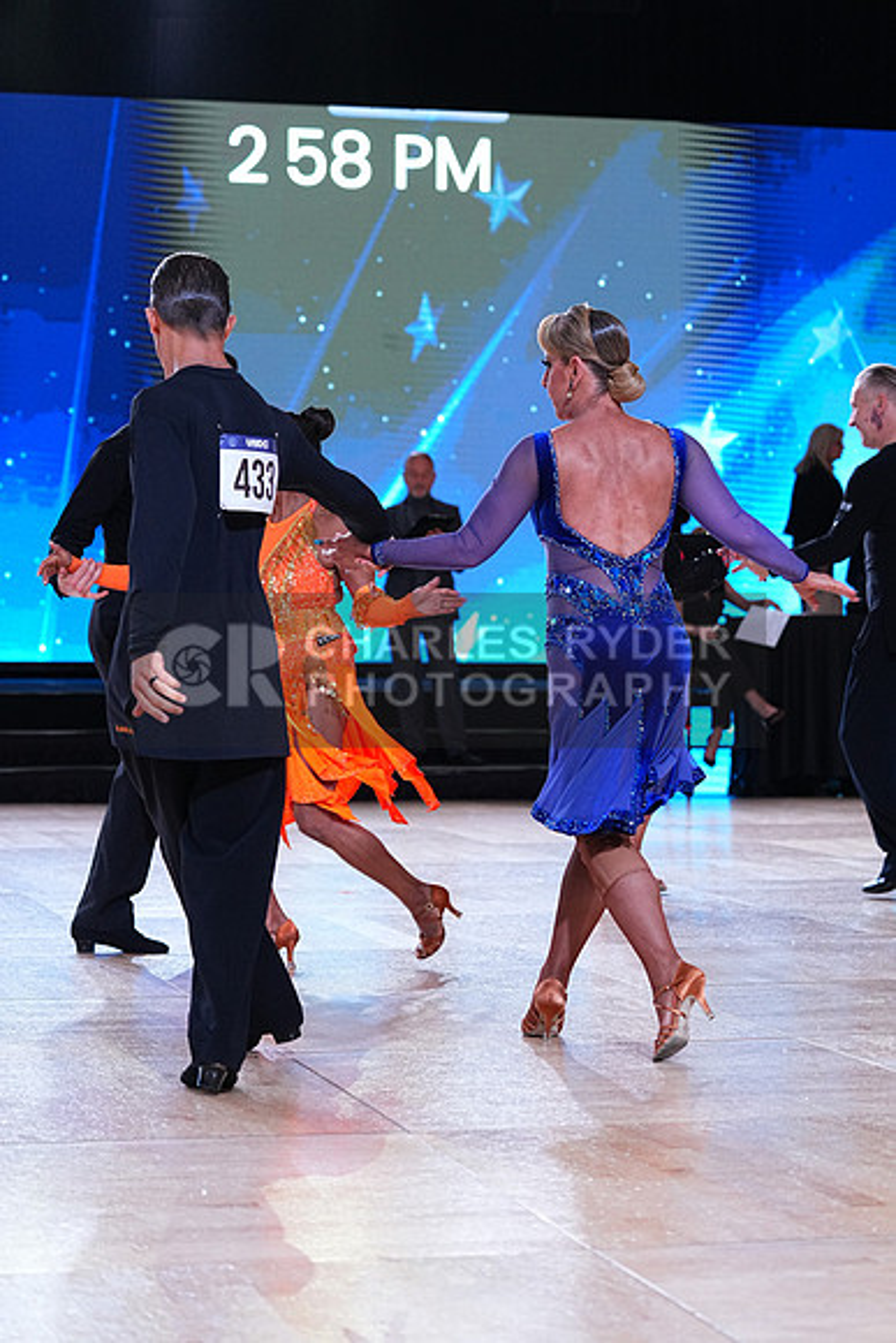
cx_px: 448
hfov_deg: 16.1
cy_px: 672
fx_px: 3171
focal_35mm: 85
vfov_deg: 23.9
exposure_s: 1/500
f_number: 4
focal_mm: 85
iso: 2000
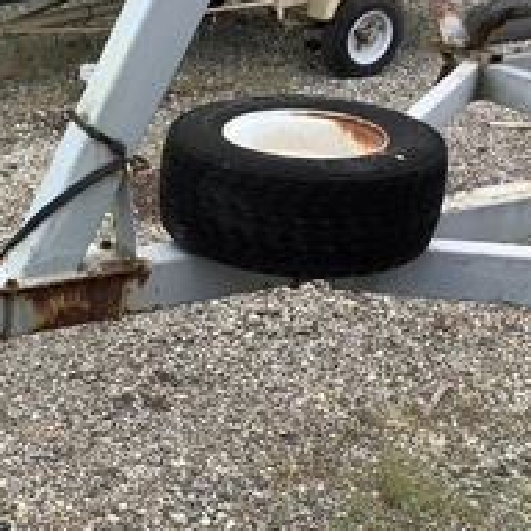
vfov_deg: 30.0
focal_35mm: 57
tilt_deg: -28.7
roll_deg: -0.6
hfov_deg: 28.2
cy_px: 318
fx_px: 989
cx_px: -3
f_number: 2.4
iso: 25
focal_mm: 3.3
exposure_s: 1/612
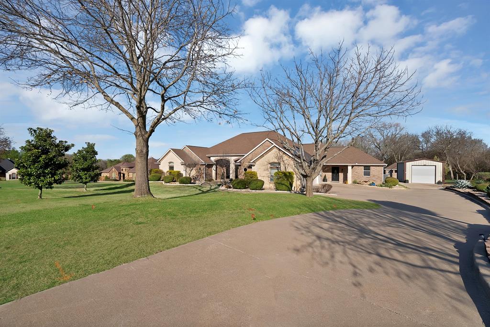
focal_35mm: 14
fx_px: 191
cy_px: 164
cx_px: 245
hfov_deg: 104.2
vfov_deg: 81.2
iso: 640
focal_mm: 14
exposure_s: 1/800
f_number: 9
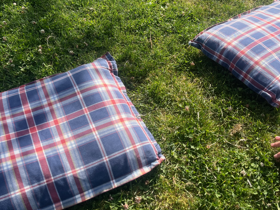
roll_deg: +5.7
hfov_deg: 50.1
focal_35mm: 37
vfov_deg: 38.6
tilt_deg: -38.7
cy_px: 88
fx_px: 299
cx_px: 146
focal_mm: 5.1
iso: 50
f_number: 1.6
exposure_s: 1/3521
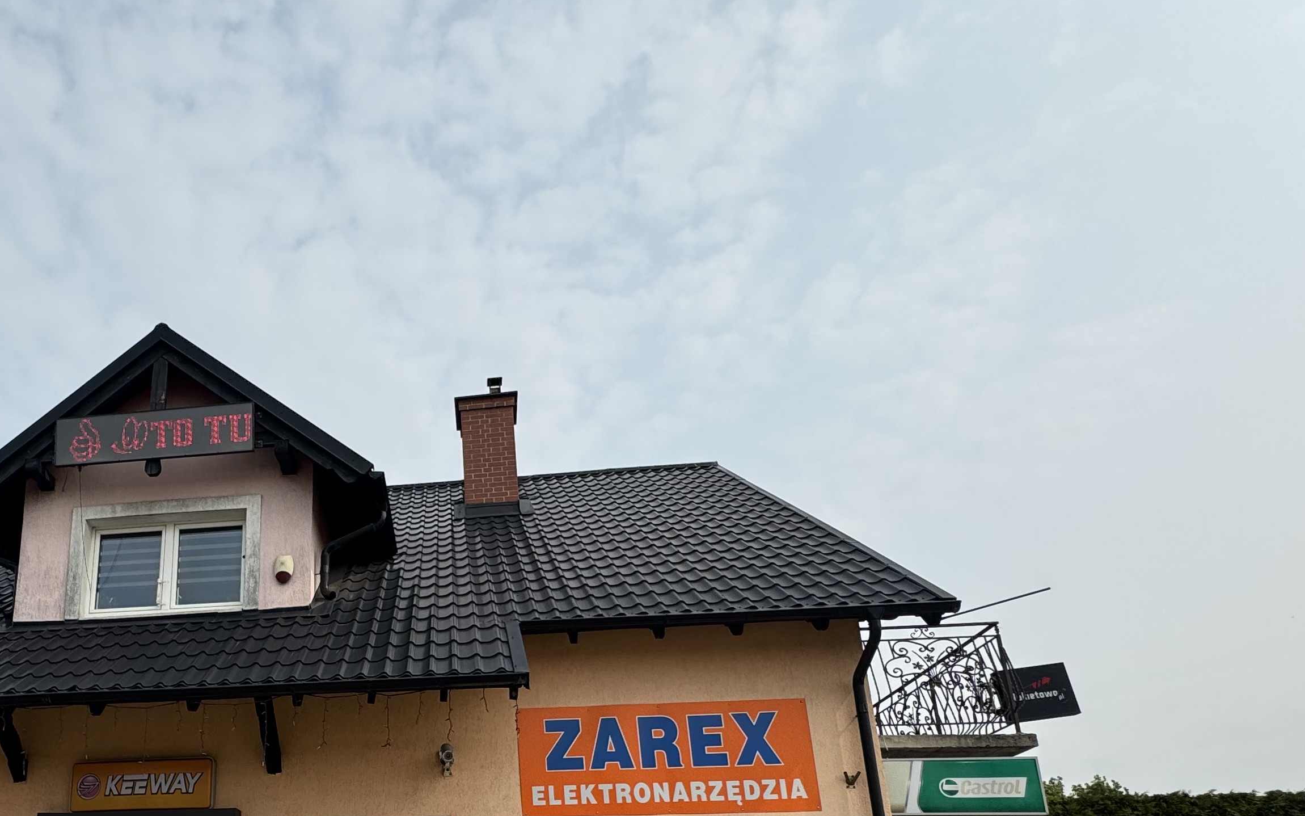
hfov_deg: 66.2
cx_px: 331
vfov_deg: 44.1
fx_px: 925
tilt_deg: +16.4
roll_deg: +0.7
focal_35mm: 26
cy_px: 709
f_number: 2.2
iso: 50
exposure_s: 1/1789
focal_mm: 2.22
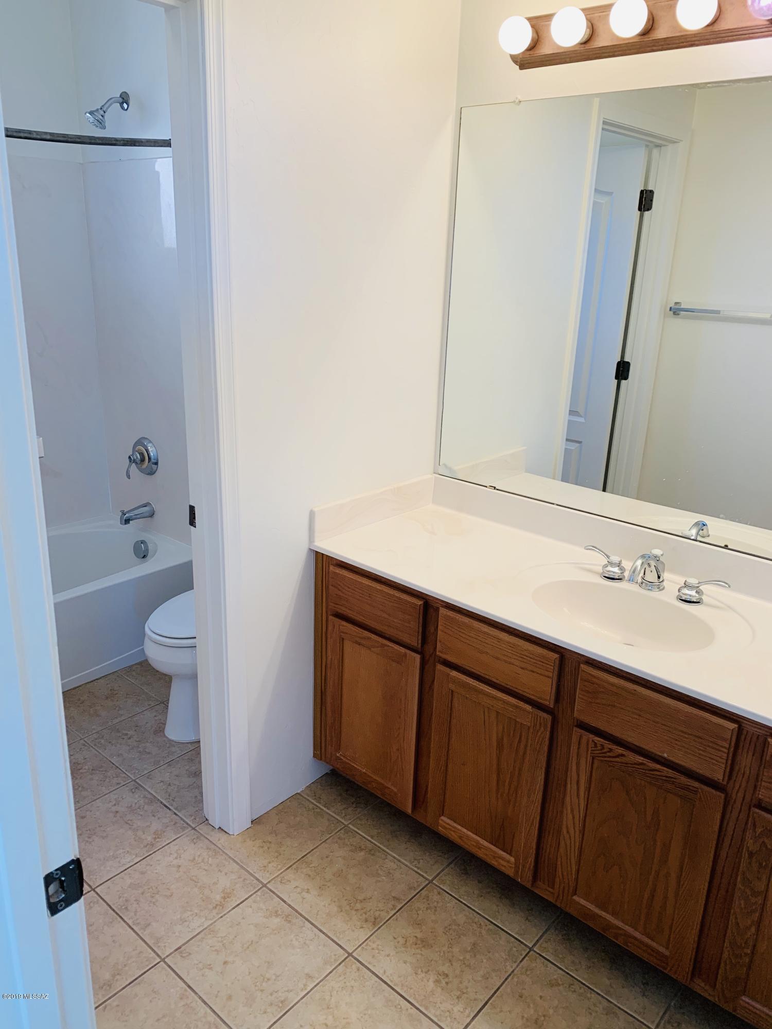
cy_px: 514
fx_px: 773
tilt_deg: -17.9
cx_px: 386
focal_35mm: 26
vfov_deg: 67.3
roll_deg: -1.8
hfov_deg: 53.1
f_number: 1.8
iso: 80
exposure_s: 1/120
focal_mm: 4.25
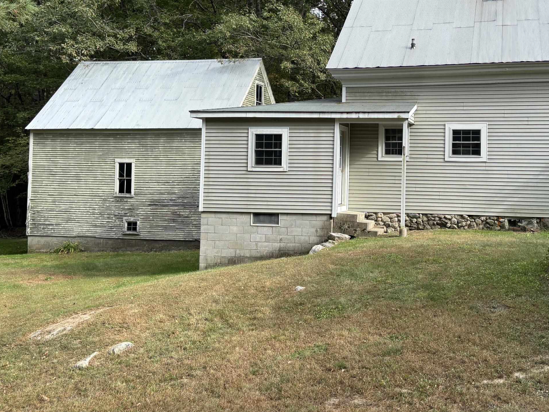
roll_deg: -0.8
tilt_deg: +2.2
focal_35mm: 41
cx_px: 371
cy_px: 149
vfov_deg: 34.9
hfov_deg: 45.0
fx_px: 650
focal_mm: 5.96
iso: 50
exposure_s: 1/858
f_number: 1.6
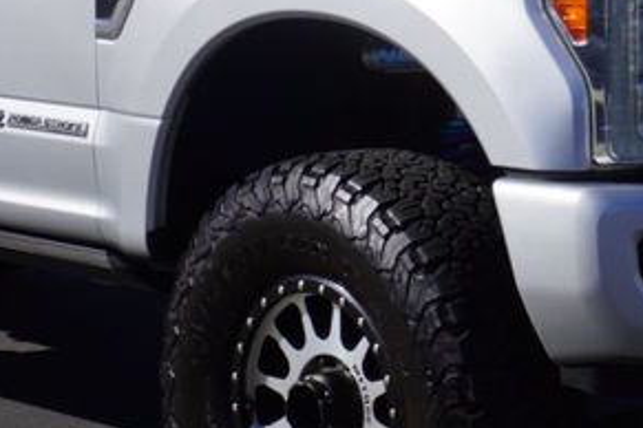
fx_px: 3018
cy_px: 93
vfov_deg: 8.1
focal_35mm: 169
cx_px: 263
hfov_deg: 12.2
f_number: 11
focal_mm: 32
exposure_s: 1/250
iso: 100
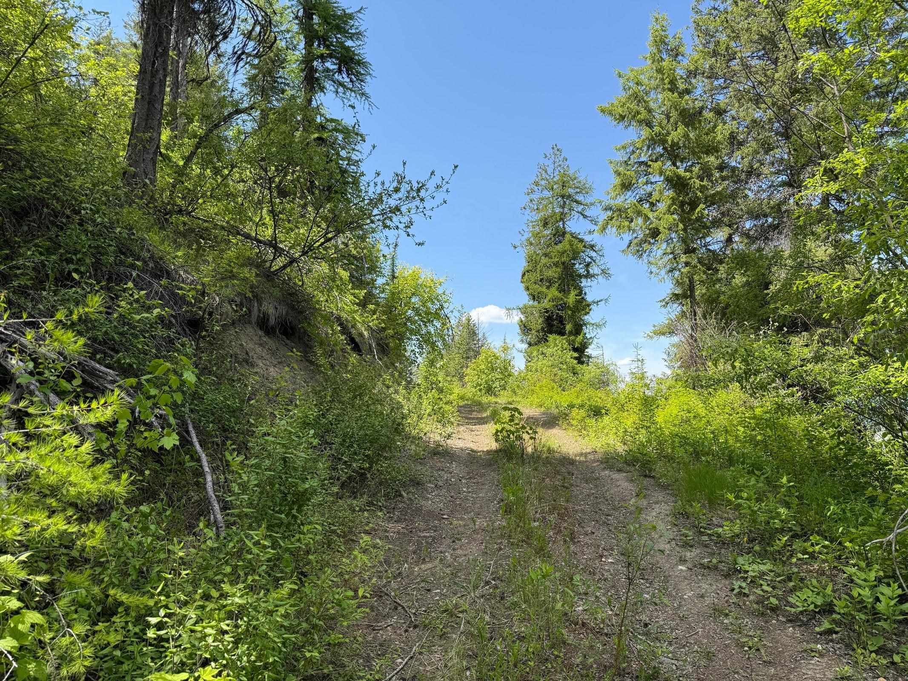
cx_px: 454
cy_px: 340
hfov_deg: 71.6
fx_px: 630
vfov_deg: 56.8
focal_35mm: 24
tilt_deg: +7.9
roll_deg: +1.1
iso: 80
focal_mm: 6.76
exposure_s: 1/1812
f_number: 1.78
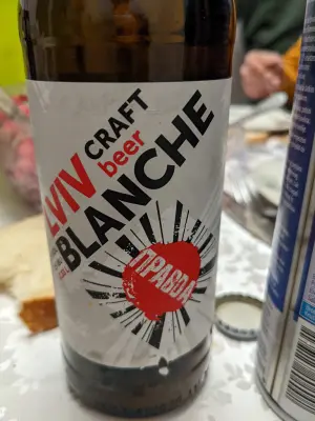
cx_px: 158
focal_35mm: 27
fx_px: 328
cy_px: 210
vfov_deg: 65.3
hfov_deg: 51.4
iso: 180
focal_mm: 4.38
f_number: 1.73
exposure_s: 1/48.9
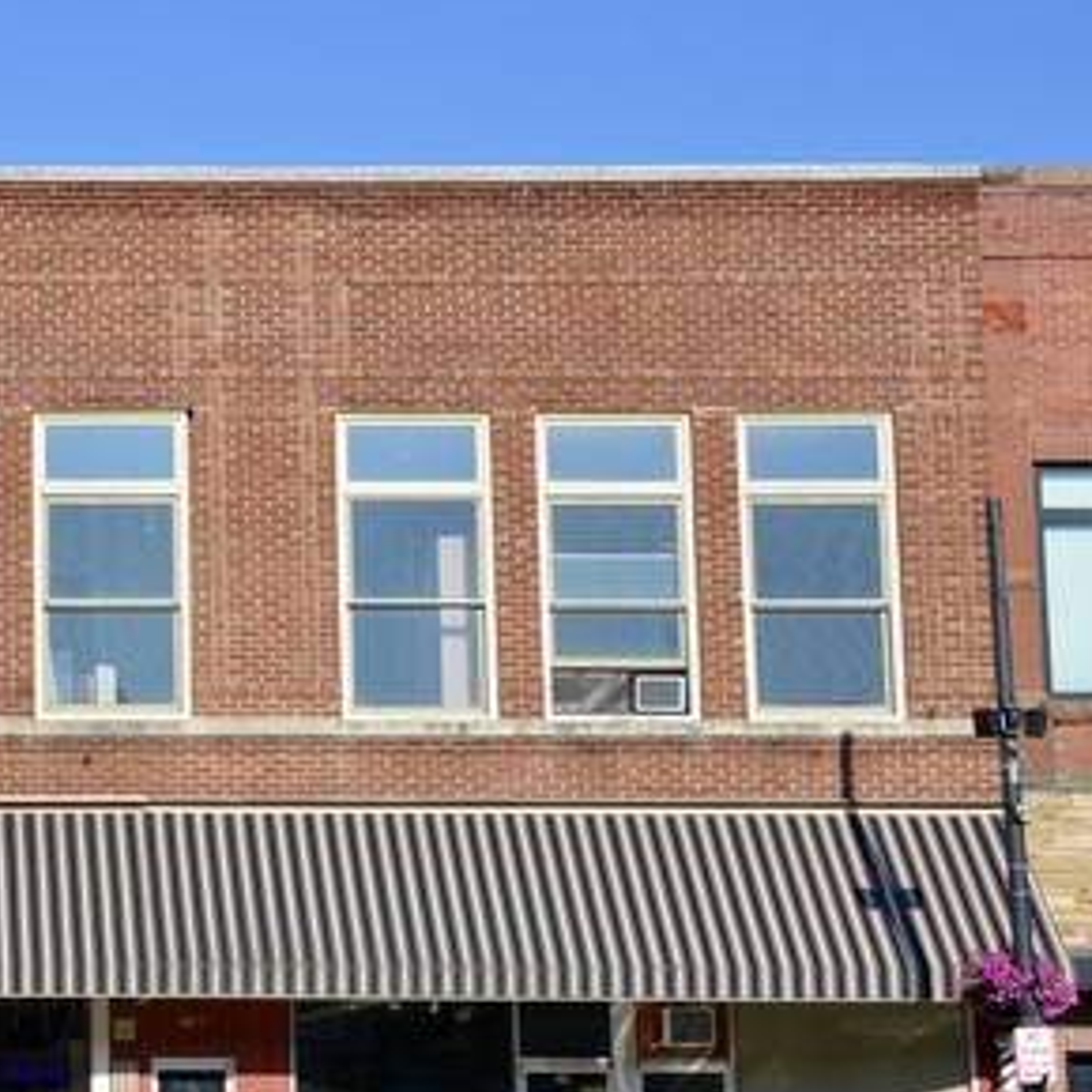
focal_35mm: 73
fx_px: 2605
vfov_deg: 23.6
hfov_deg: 22.4
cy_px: 695
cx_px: -102
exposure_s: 1/250
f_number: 8
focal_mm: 26
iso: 100
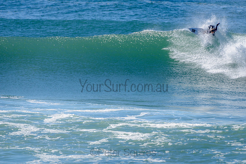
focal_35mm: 553
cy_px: 75
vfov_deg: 2.5
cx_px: 135
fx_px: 3782
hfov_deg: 3.7
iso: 180
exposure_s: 1/2000
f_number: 5.6
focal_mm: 500
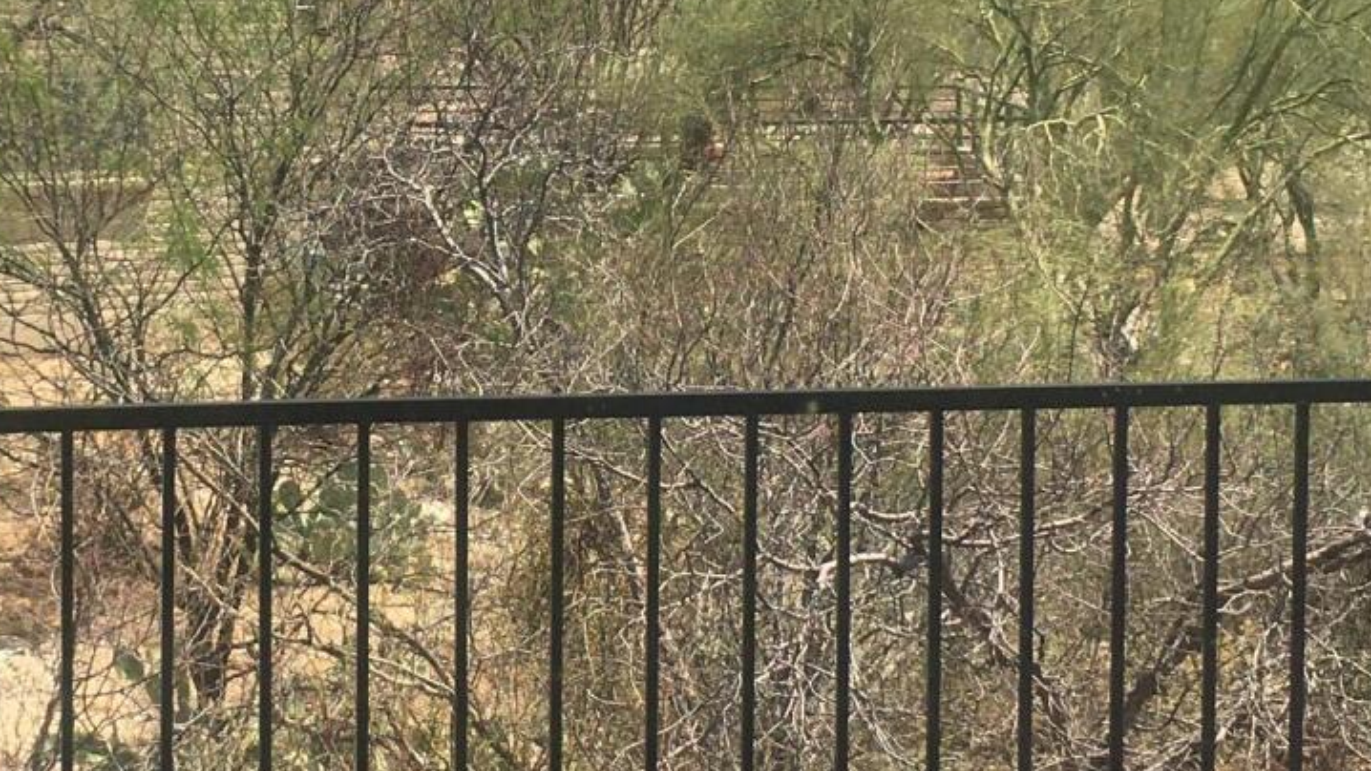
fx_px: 3199
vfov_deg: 13.7
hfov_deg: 24.1
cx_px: 456
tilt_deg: -4.1
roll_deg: -0.8
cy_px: 216
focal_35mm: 88
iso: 25
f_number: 2.2
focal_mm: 4.15
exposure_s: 1/986
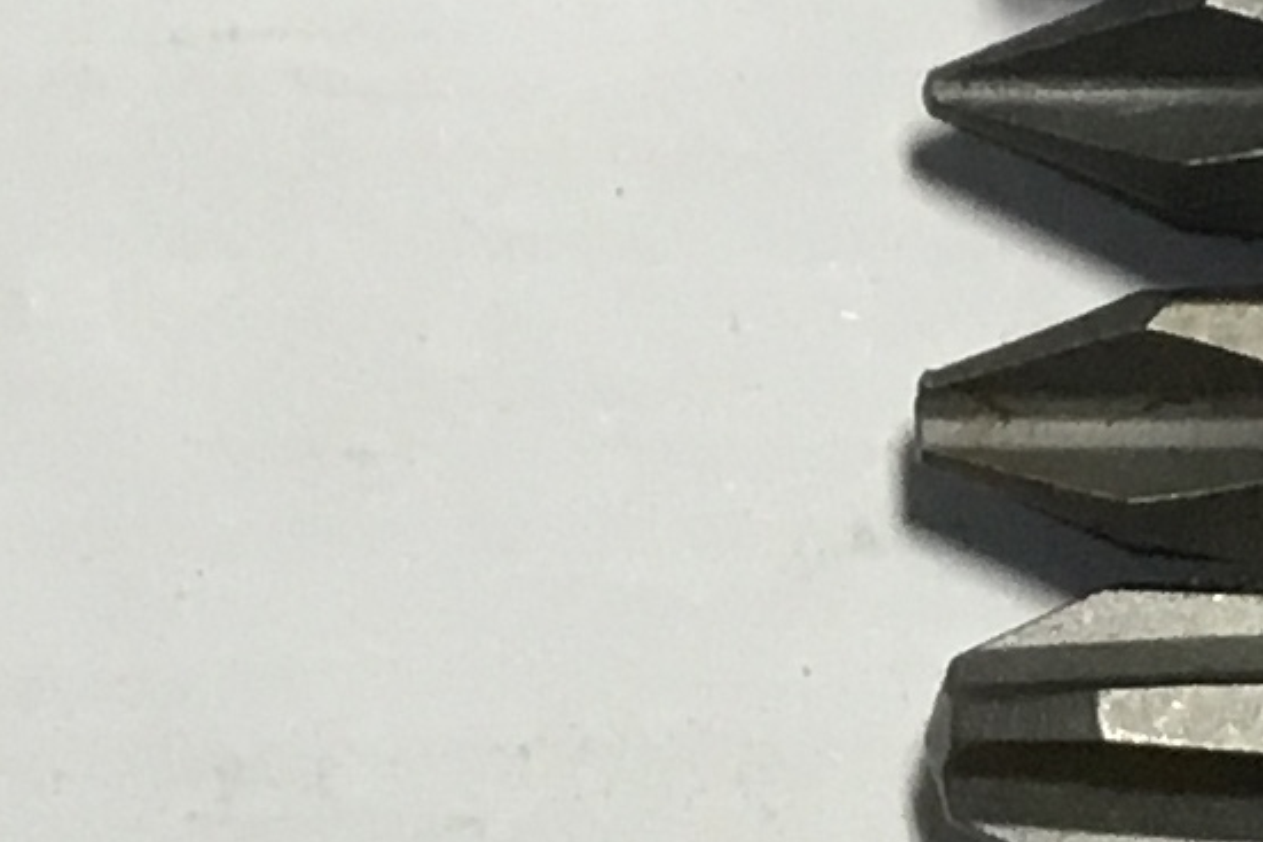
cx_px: 768
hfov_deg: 10.8
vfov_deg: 7.1
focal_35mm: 191
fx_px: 6699
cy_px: 934
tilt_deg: -77.7
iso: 40
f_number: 2.4
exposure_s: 1/33
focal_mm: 3.3
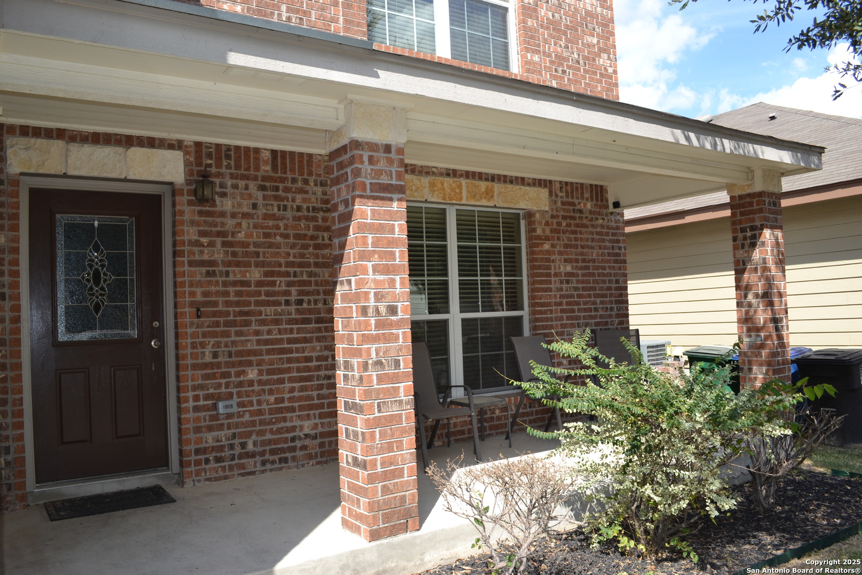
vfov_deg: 47.9
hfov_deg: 67.4
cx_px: 431
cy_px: 288
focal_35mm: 27
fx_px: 646
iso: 100
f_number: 7.1
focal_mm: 18
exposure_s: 1/200
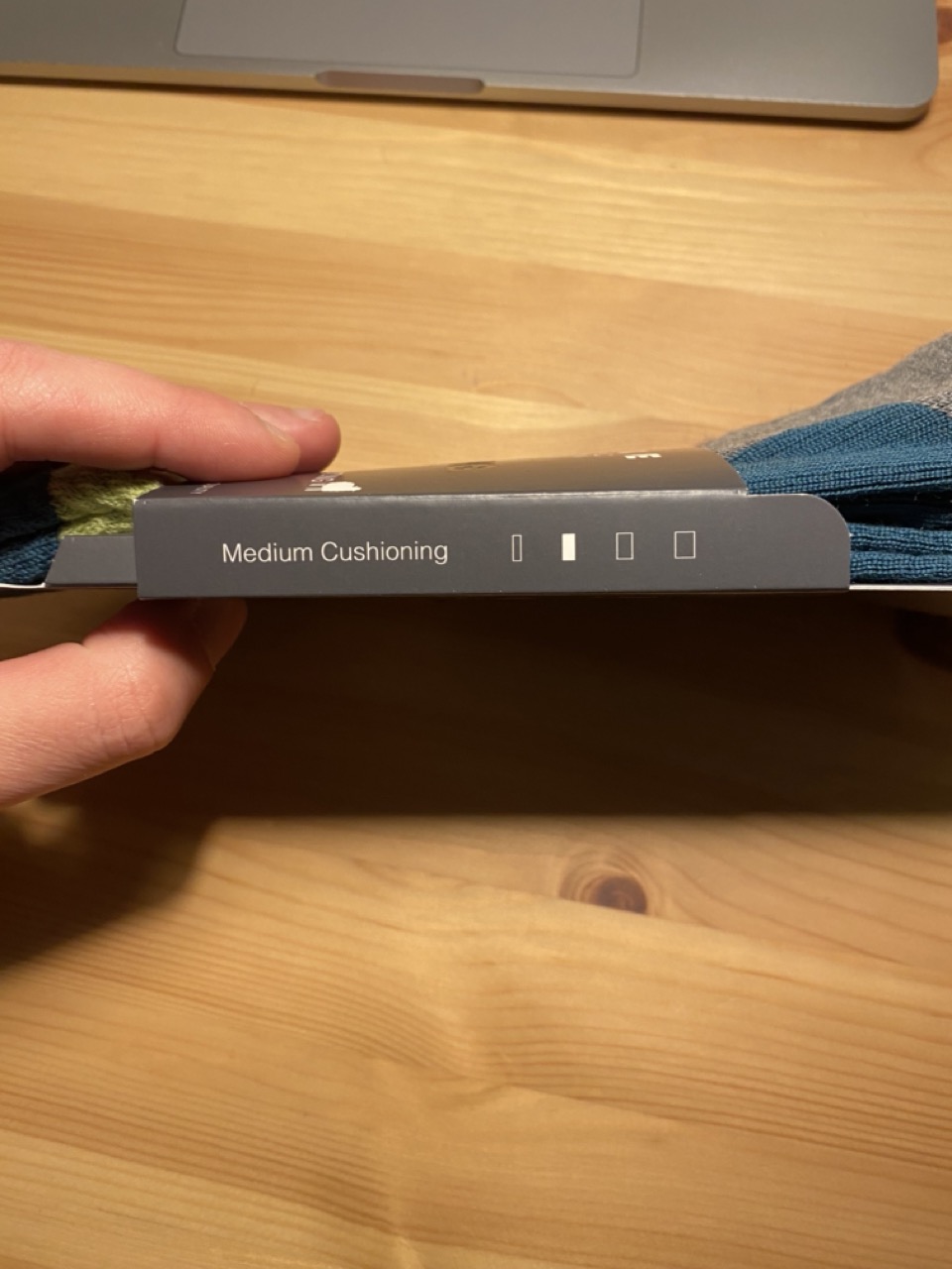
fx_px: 953
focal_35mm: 26
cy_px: 634
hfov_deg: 53.1
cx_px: 476
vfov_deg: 67.3
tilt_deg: -73.8
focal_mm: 4.25
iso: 125
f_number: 1.8
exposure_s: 1/62
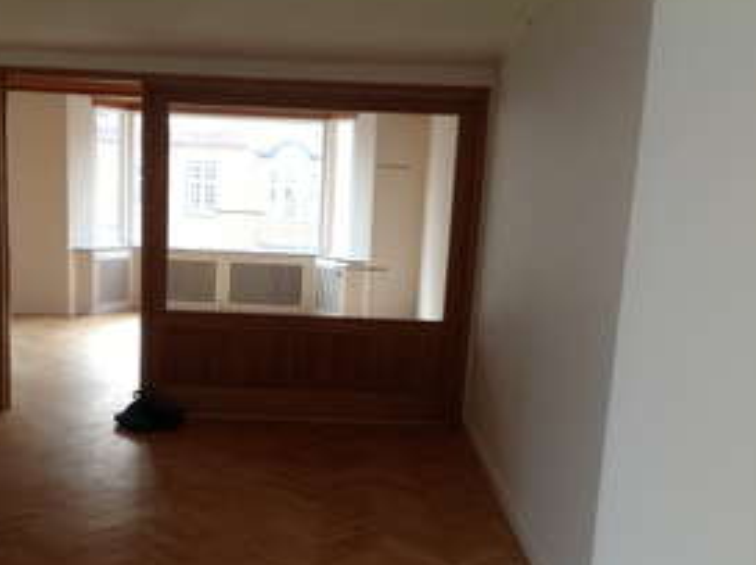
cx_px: 298
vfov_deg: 30.0
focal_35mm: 48
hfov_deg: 39.5
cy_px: 368
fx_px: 1047
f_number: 2.4
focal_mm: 4.28
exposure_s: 1/120
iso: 100
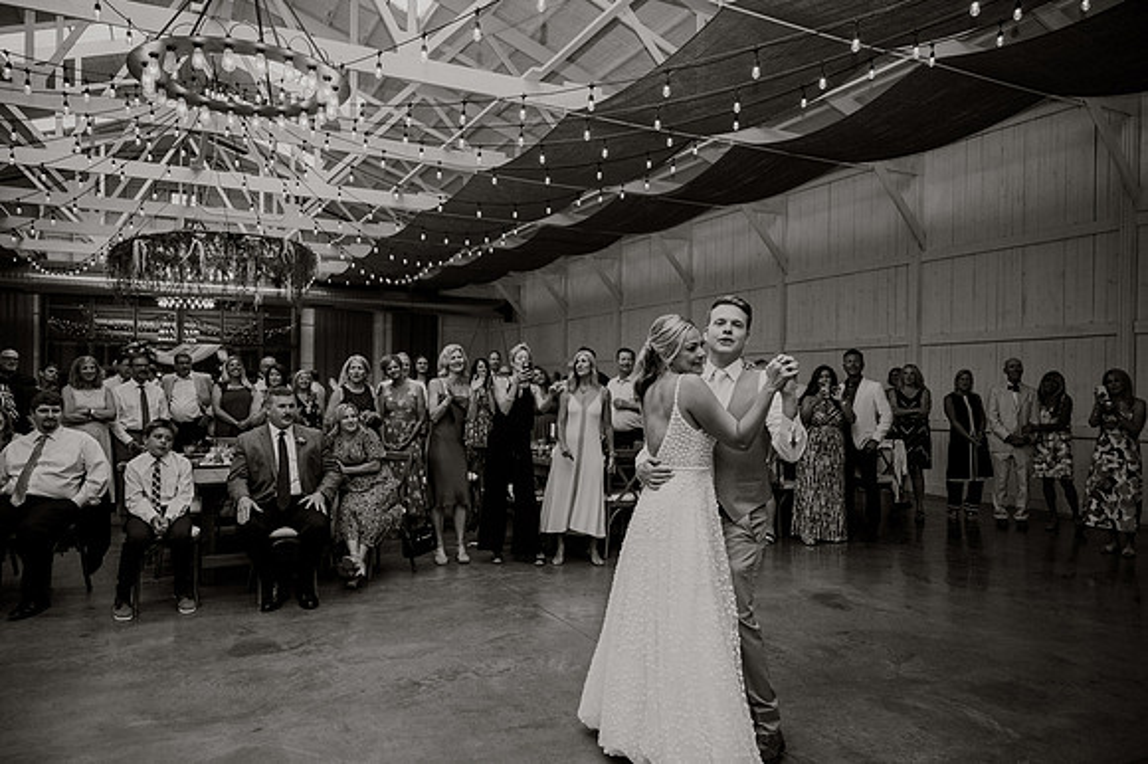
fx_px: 789
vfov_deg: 51.7
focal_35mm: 25
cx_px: 564
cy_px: 382
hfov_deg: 72.1
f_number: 2.8
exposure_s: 1/200
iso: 125
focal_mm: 24
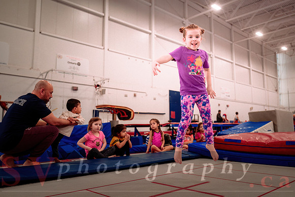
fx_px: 262
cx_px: 163
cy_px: 94
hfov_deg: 58.6
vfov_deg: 41.2
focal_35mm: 32
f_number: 2.8
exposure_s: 1/400
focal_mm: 28
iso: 1600
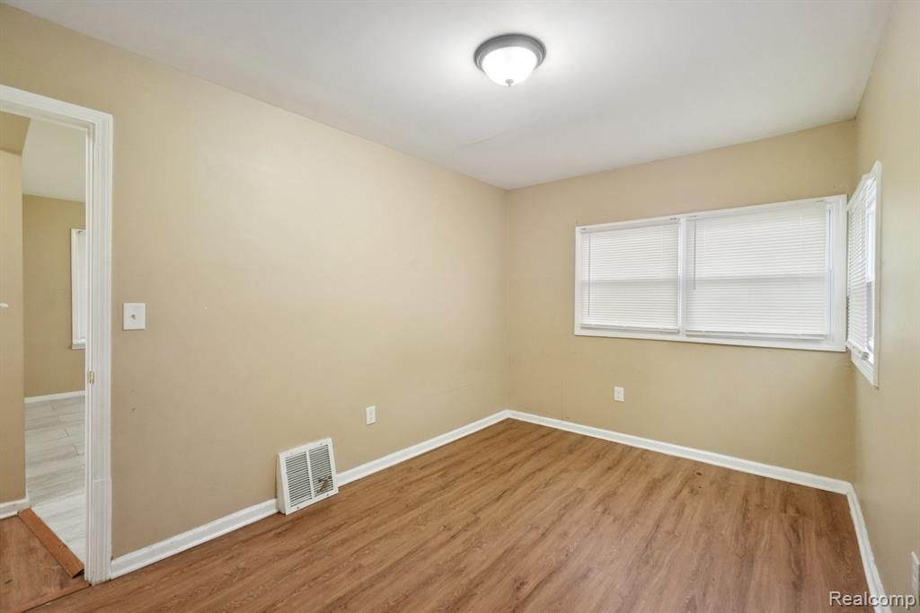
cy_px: 306
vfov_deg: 77.3
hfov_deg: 100.4
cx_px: 460
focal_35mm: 15
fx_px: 383
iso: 1250
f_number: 8
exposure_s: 1/30
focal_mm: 10
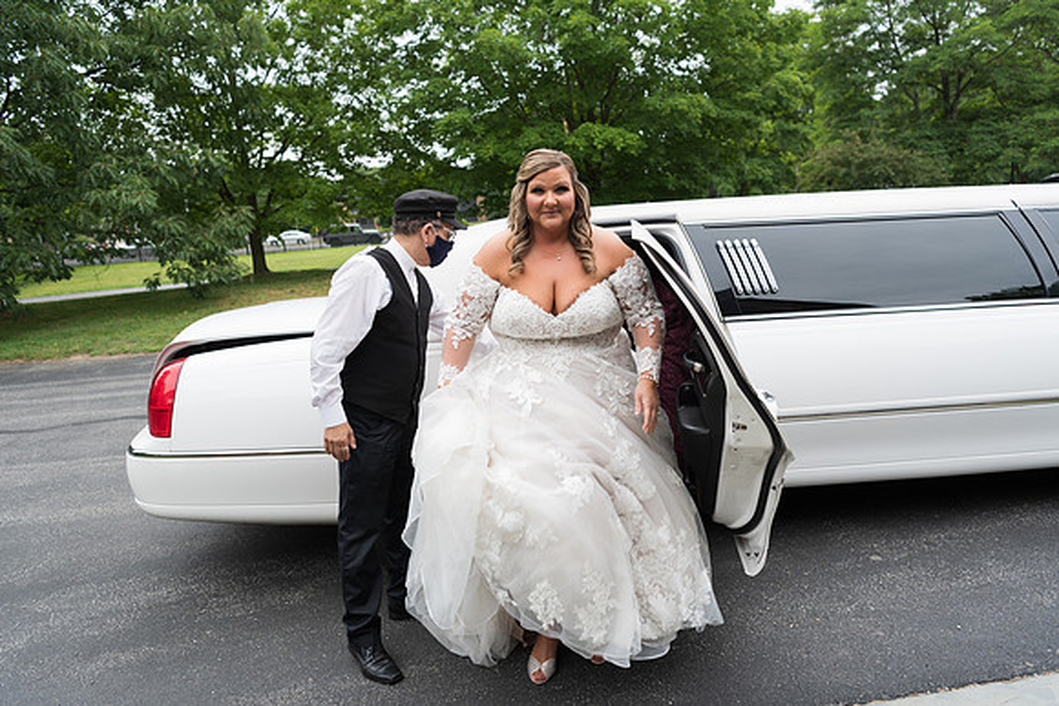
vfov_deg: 53.2
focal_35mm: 24
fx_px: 706
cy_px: 353
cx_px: 530
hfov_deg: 73.7
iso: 64
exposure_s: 1/200
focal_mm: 24
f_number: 3.2
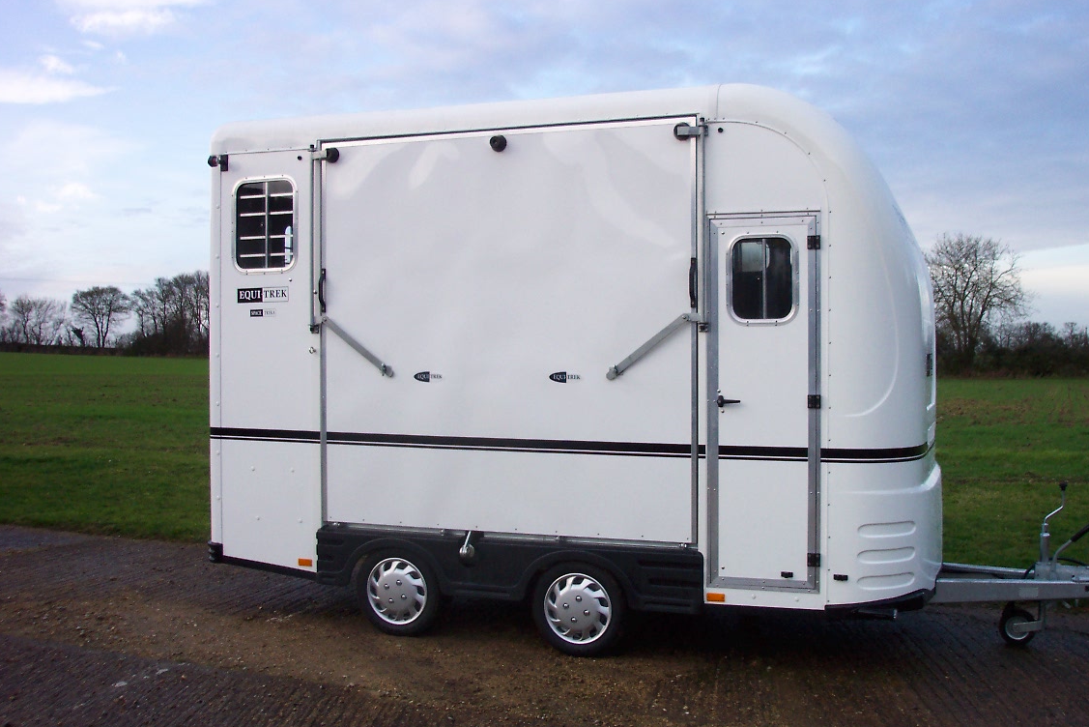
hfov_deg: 50.7
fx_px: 1150
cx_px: 578
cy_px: 361
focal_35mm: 38
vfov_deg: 35.1
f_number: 2.8
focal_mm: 7.5
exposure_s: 1/350
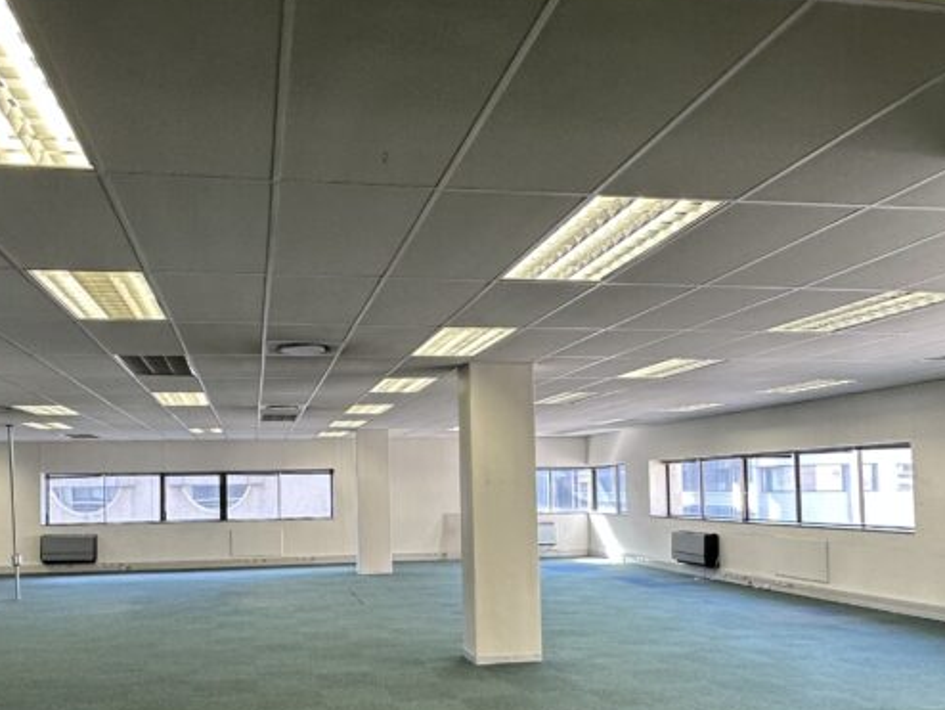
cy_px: 461
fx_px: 792
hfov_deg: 61.1
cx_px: 373
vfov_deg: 47.6
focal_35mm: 29
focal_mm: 2.22
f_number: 2.2
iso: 100
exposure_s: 1/100
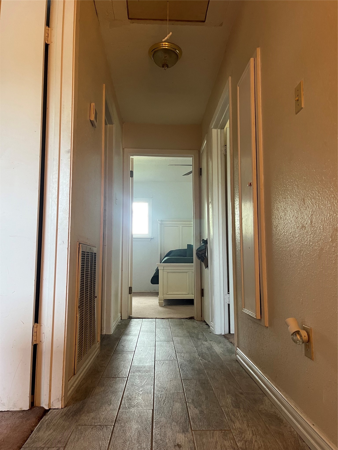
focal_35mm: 26
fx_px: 338
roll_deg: -1.1
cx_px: 169
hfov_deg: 53.1
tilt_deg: +7.2
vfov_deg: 67.3
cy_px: 225
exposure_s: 1/60
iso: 200
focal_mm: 5.1
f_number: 1.6
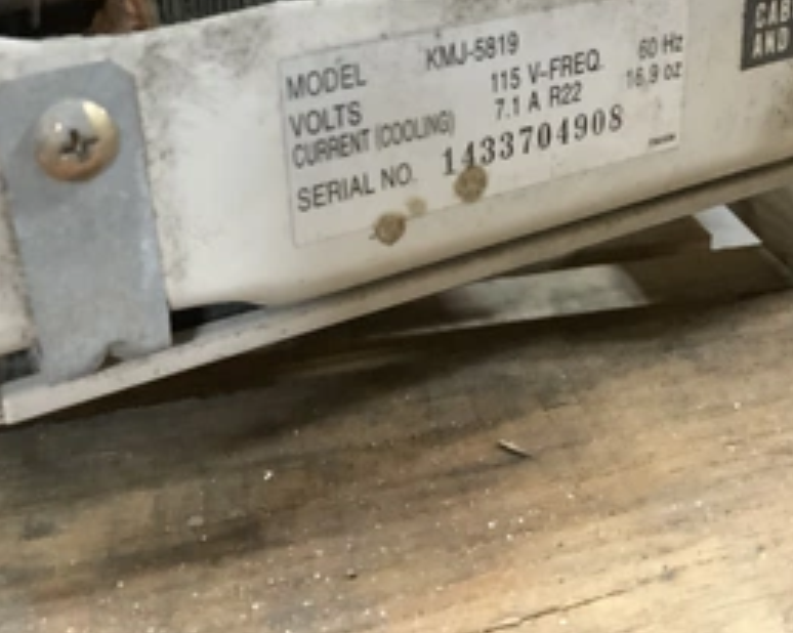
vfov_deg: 31.7
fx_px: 1102
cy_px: 184
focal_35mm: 47
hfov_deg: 39.6
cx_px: 415
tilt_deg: -28.0
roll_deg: +0.4
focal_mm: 3.3
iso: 640
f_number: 2.4
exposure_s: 1/17
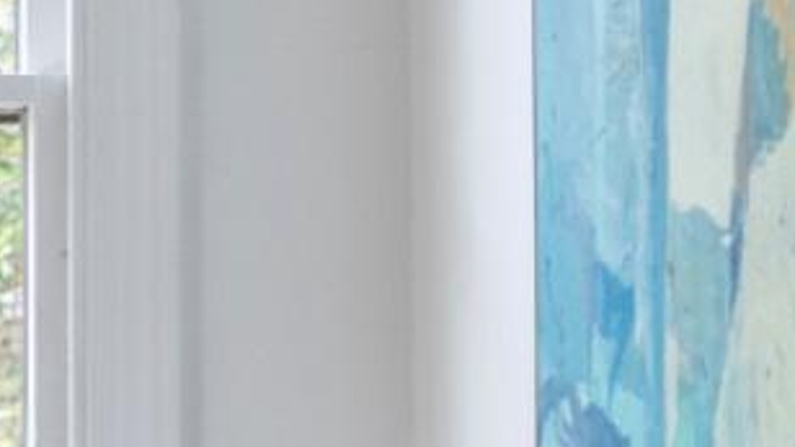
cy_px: 226
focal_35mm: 244
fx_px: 5142
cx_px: -968
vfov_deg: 5.0
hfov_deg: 8.3
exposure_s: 1/250
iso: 1600
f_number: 3.2
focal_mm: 35
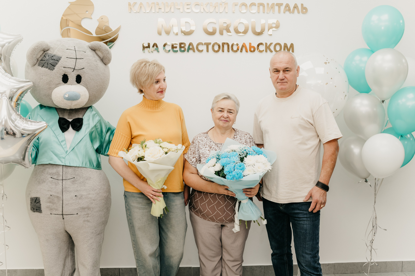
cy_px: 138
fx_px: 403
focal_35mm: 35
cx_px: 208
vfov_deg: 37.9
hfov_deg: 54.4
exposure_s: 1/160
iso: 400
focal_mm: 35
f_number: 4.5
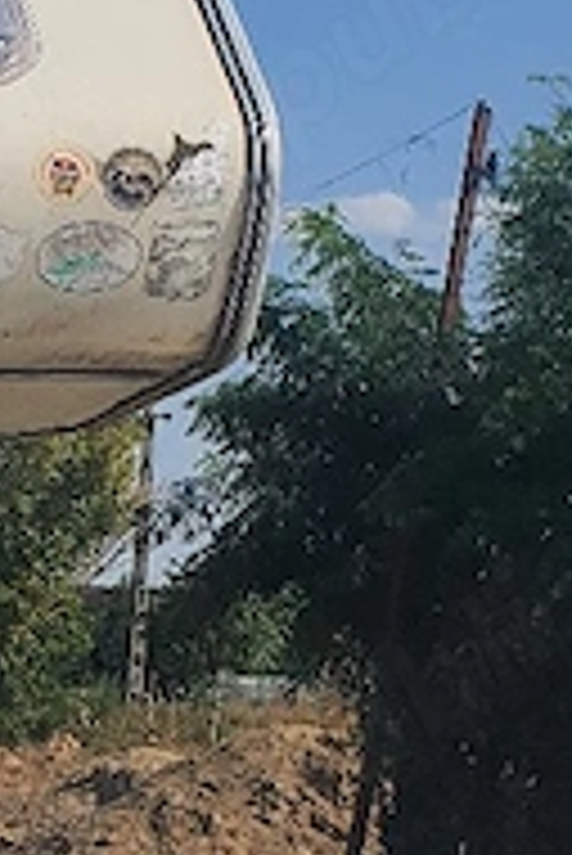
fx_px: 2712
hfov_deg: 10.7
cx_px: -680
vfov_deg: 17.7
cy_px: 724
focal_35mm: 114
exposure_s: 1/3333
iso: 50
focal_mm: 4.3
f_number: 2.4
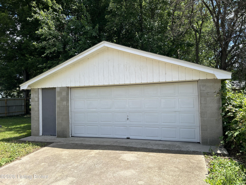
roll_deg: +1.3
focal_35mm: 26
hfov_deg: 67.3
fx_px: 185
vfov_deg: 53.0
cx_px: 123
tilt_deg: +3.1
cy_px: 92
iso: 50
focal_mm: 5.7
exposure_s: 1/2353
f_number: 1.5
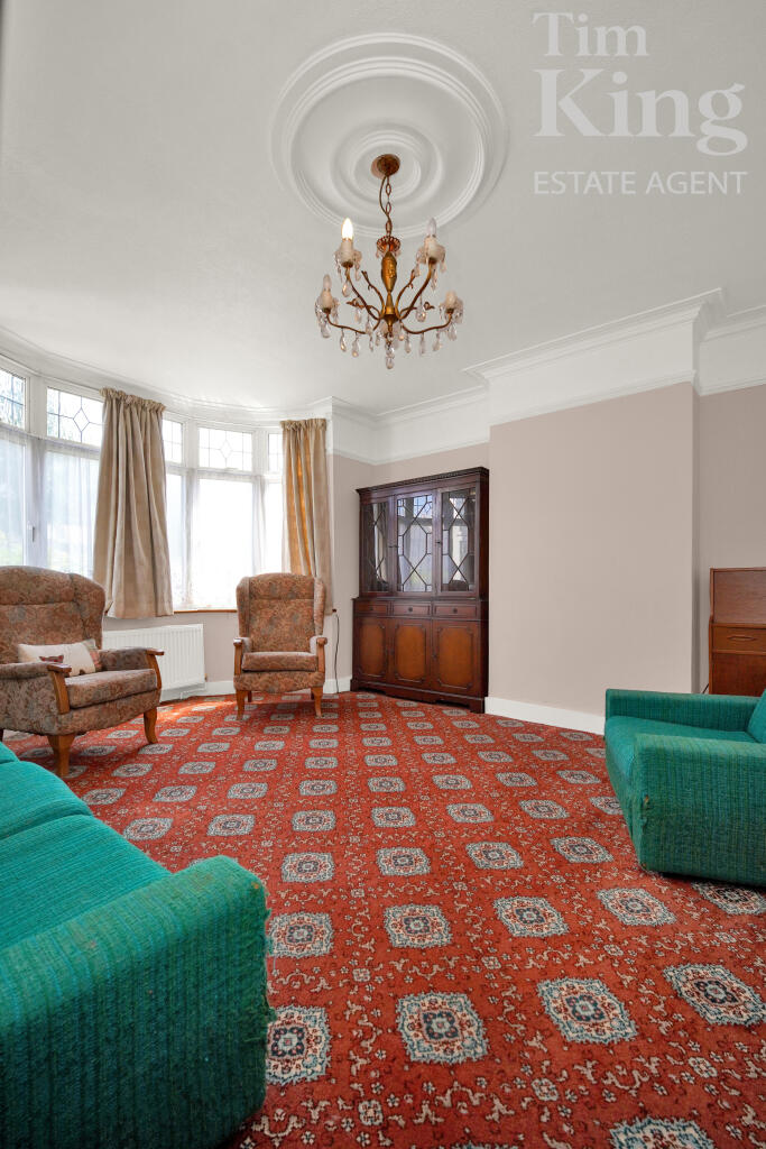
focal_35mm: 14
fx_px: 447
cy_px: 574
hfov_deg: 81.2
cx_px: 383
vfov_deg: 104.2
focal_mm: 14
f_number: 8
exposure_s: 1/60
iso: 400
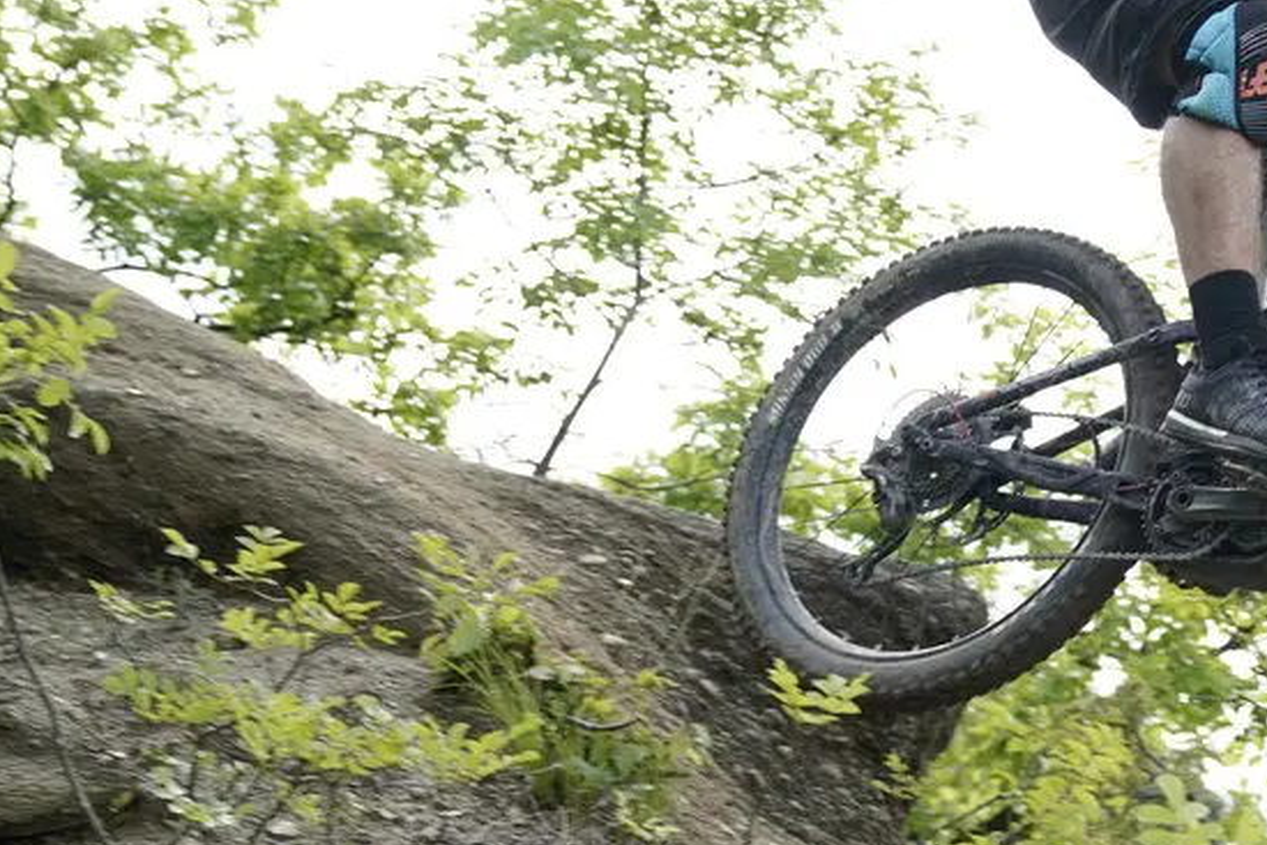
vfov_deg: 18.9
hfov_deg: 27.0
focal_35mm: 72
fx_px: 2535
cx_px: 1175
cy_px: 472
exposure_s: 1/800
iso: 500
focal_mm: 33
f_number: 4
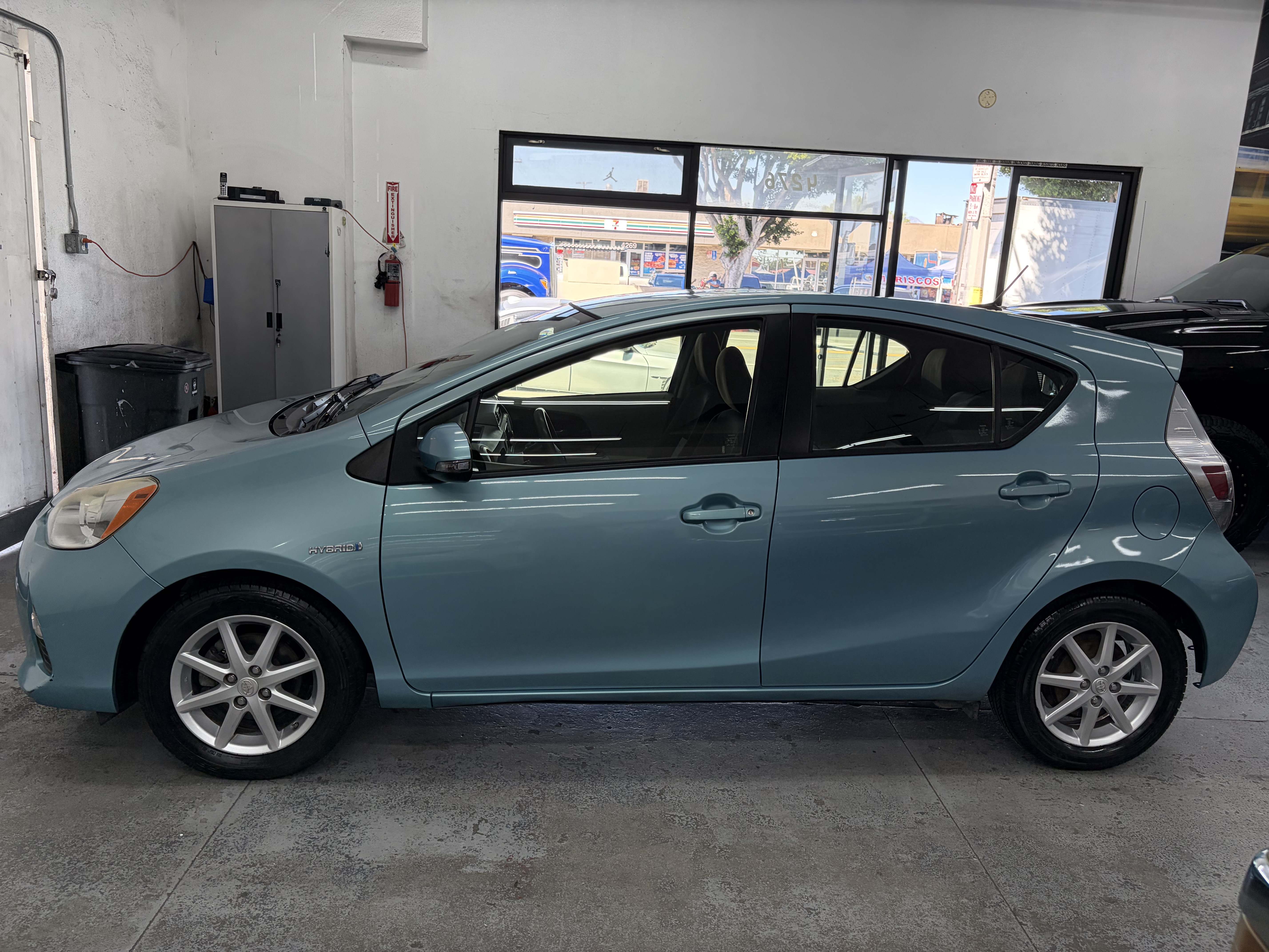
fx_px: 953
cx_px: 634
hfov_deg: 67.3
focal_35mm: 26
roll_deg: -3.4
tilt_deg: -11.5
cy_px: 476
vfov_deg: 53.1
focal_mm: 5.96
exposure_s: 1/230
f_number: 1.6
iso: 100
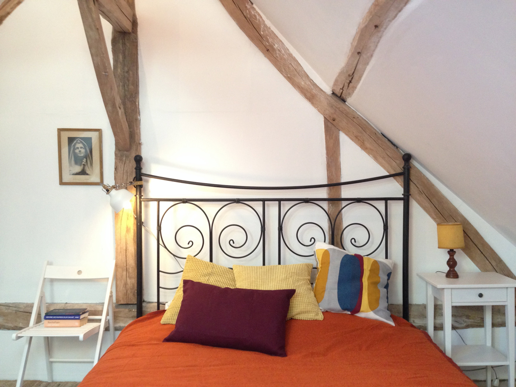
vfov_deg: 42.9
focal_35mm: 33
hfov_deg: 55.4
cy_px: 194
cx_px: 258
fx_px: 492
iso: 200
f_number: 2.4
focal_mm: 4.12
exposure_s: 1/20
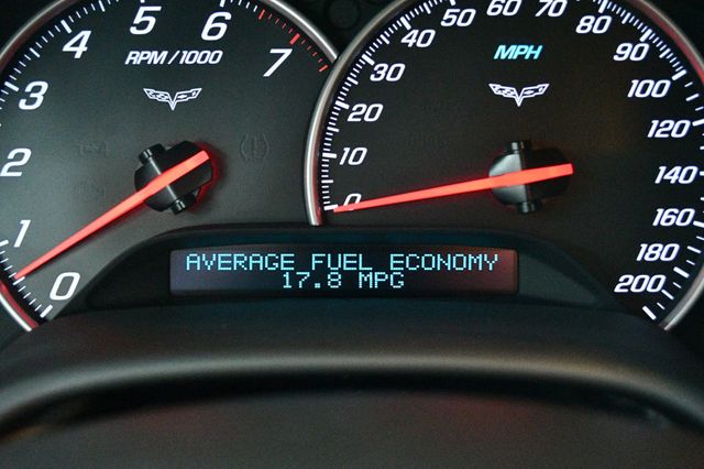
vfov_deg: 28.0
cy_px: 234
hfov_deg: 41.1
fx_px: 938
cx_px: 352
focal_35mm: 48
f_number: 4.8
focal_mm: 32
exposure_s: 1/50
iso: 12800
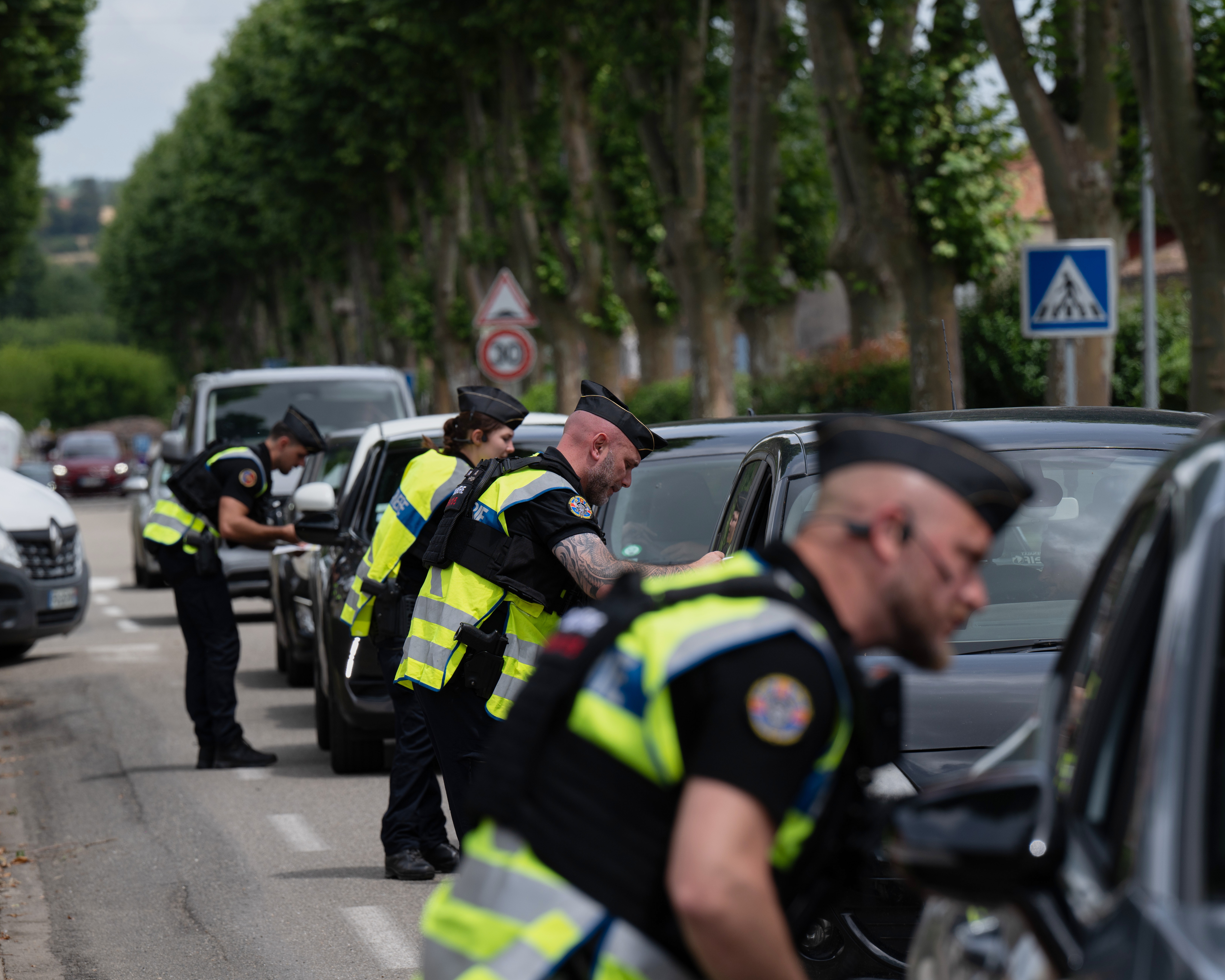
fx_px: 8520
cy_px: 475
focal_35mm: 235
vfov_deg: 6.6
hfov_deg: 8.2
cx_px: 618
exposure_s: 1/500
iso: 100
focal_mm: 200
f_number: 6.3
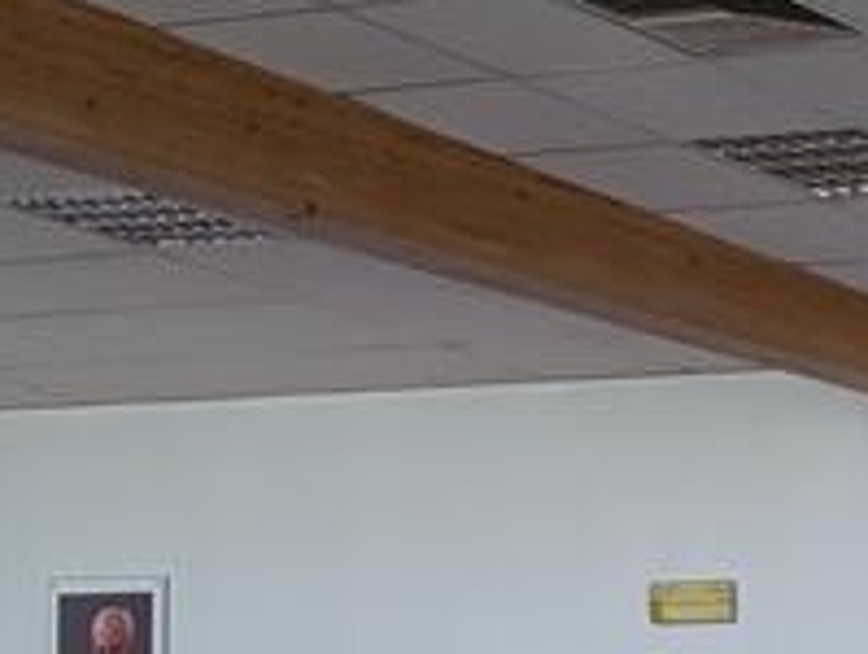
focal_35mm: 193
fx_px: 4848
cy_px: 924
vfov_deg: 7.6
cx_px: 1588
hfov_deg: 9.7
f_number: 1.85
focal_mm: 6.81
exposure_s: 1/23.4
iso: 60
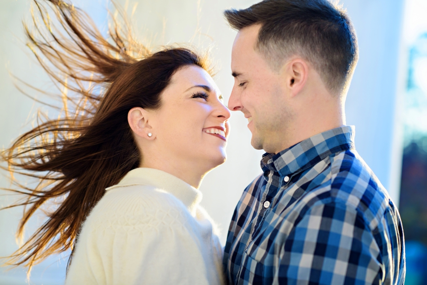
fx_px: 1009
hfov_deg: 23.9
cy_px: 142
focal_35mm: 85
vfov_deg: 16.1
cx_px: 214
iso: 320
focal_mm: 85
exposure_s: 1/640
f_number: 2.8
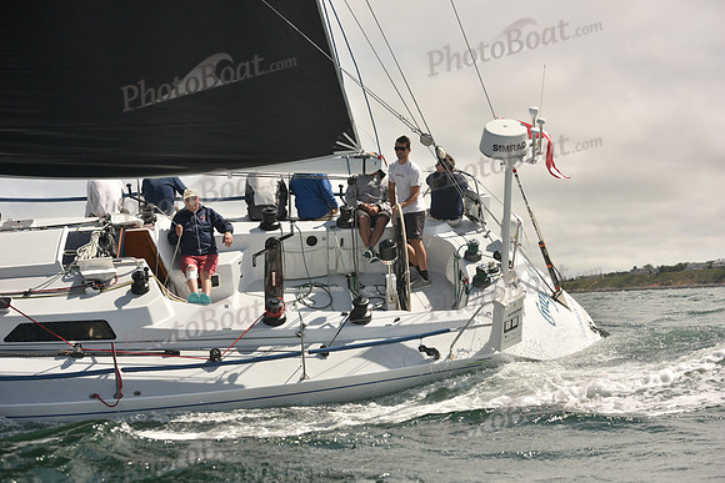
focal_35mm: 70
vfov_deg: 19.5
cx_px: 362
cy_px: 242
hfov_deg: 28.8
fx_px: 1410
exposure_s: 1/800
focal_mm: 70
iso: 320
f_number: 6.3
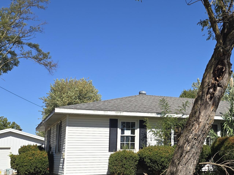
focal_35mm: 54
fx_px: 365
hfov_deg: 34.2
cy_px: 95
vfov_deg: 27.0
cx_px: 196
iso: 12
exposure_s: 1/912
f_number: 1.7
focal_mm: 6.3
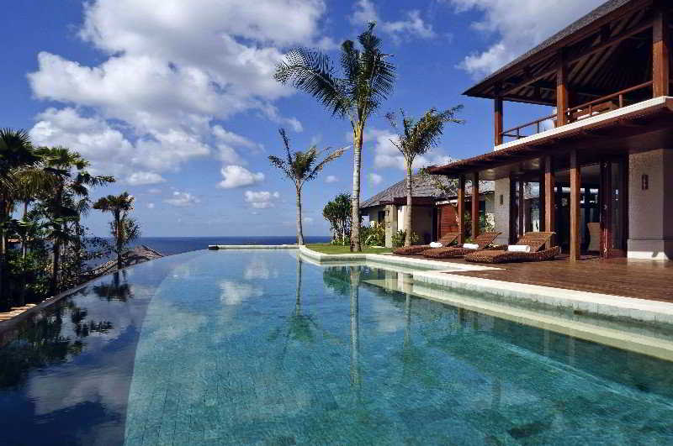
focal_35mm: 21
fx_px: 392
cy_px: 223
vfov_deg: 59.3
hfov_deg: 81.3
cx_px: 336
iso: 200
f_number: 11
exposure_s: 1/500
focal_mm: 14
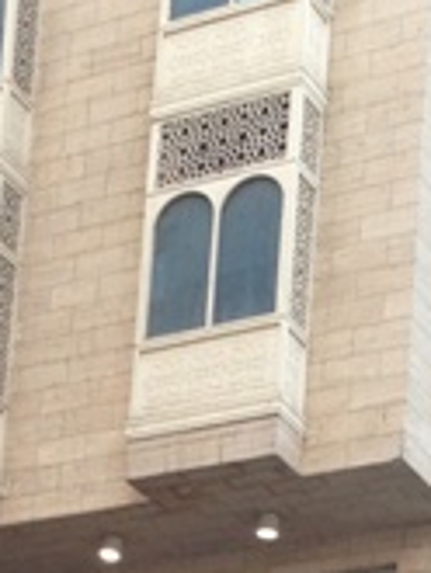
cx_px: -129
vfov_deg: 11.6
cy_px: 976
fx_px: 2653
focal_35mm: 160
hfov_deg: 9.1
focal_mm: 4.13
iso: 50
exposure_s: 1/60
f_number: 2.4
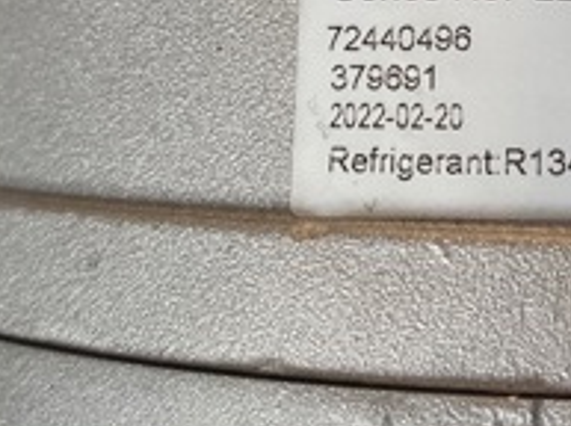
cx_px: 547
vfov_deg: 16.9
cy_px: -99
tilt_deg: -82.6
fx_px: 1367
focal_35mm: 83
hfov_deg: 22.8
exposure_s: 1/60
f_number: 1.8
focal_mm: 4.25
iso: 200
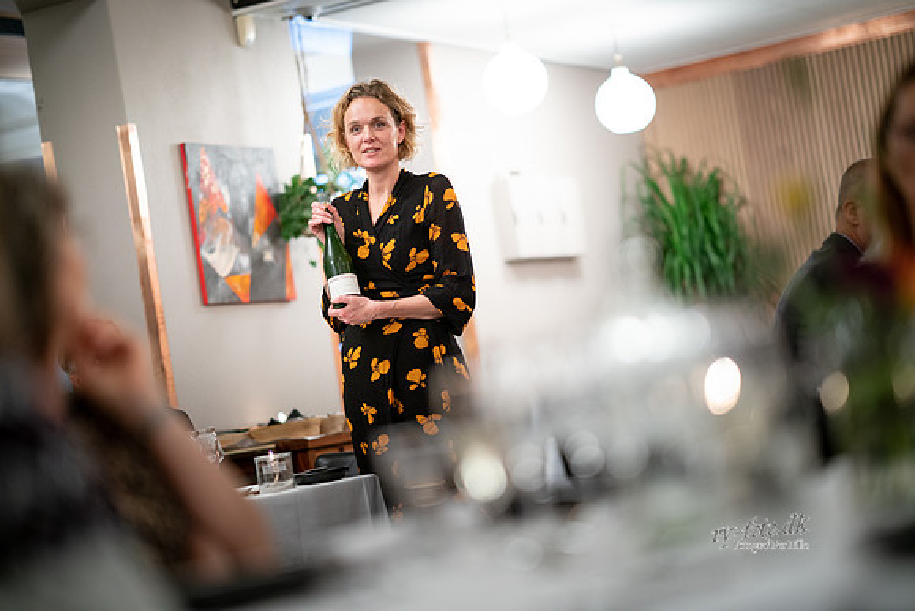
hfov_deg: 23.9
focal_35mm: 85
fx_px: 2161
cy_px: 306
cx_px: 458
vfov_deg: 16.1
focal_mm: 85
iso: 1600
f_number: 1.4
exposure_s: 1/100
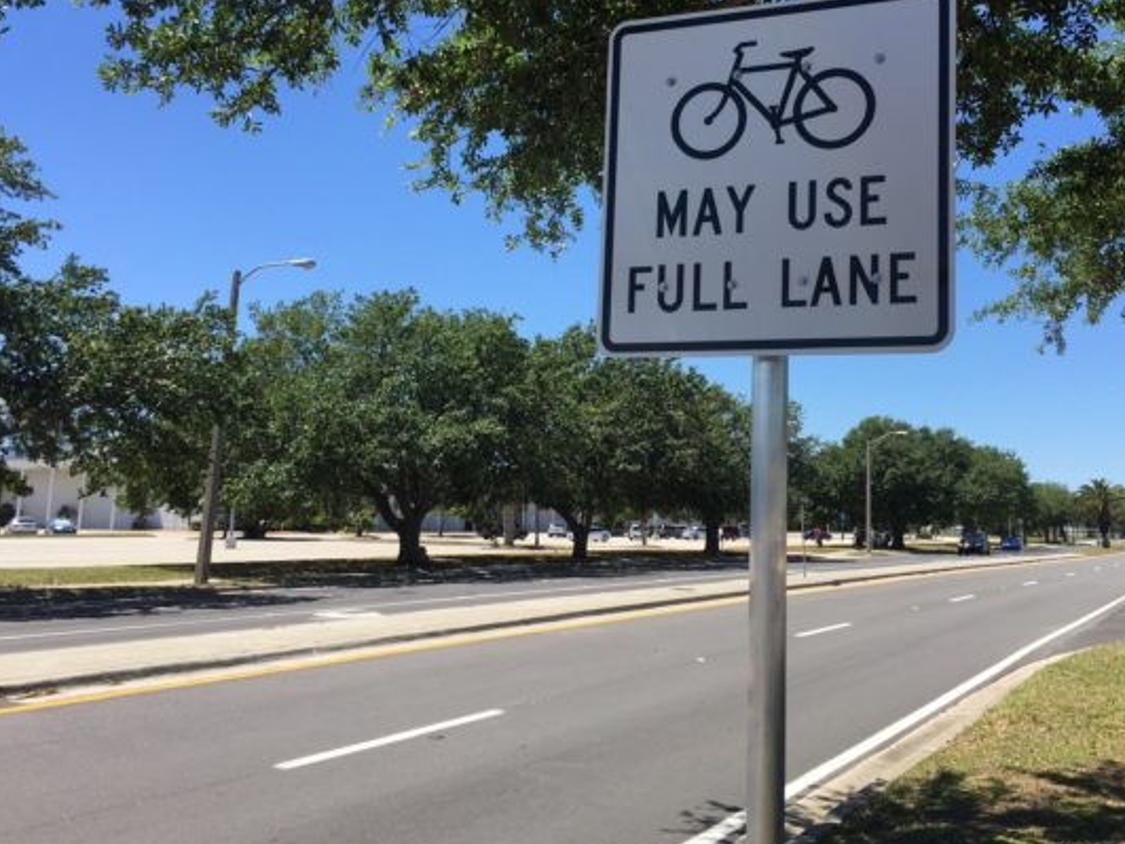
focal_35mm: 36
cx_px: 656
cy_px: 348
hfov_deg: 51.1
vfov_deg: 39.5
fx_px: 1170
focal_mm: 4.15
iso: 32
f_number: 2.2
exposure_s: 1/1799
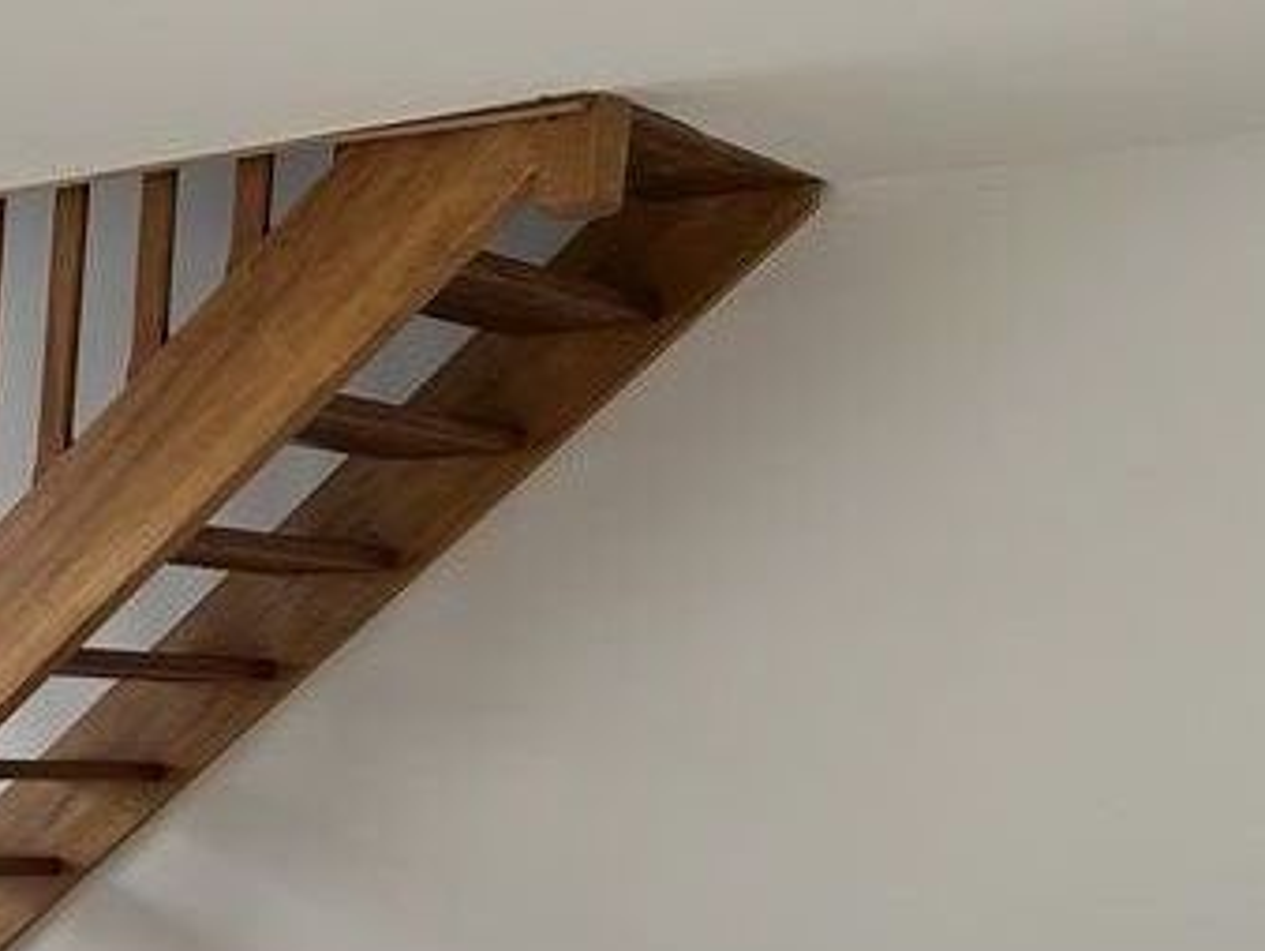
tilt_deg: -7.8
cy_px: 1090
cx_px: -595
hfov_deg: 22.7
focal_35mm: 71
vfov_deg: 19.7
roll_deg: -2.2
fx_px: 2596
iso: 80
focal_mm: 6.86
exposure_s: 1/714
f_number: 1.78
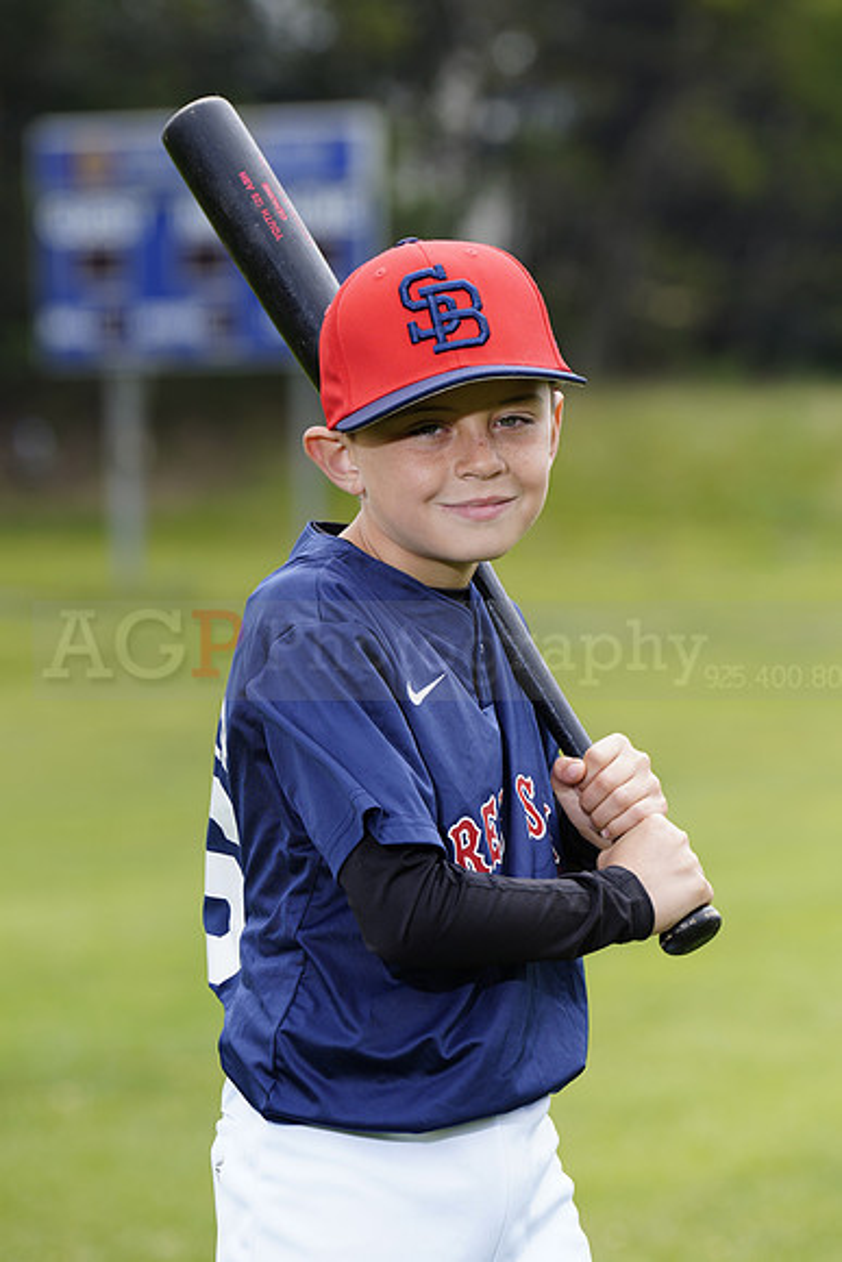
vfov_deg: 10.3
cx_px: 421
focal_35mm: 200
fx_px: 7012
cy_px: 631
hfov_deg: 6.9
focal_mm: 200
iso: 100
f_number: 6.3
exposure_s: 1/250
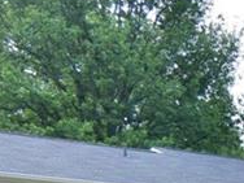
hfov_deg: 17.8
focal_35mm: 94
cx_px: 405
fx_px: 663
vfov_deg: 14.1
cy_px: 319
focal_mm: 12
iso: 200
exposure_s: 1/50
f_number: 4
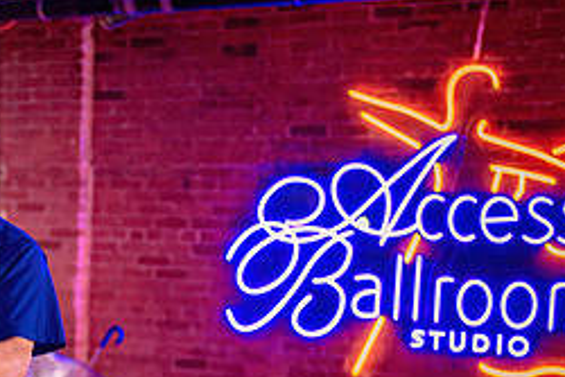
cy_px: 369
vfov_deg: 16.6
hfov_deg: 24.2
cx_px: 42
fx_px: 1272
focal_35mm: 81
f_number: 1.4
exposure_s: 1/250
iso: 2500
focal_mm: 28
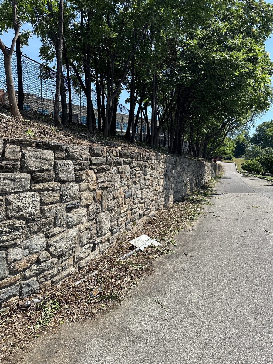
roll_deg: +1.6
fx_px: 252
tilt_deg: -0.6
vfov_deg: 71.6
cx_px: 136
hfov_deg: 56.8
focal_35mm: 24
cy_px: 182
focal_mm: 6.86
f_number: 1.78
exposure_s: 1/2809
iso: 80
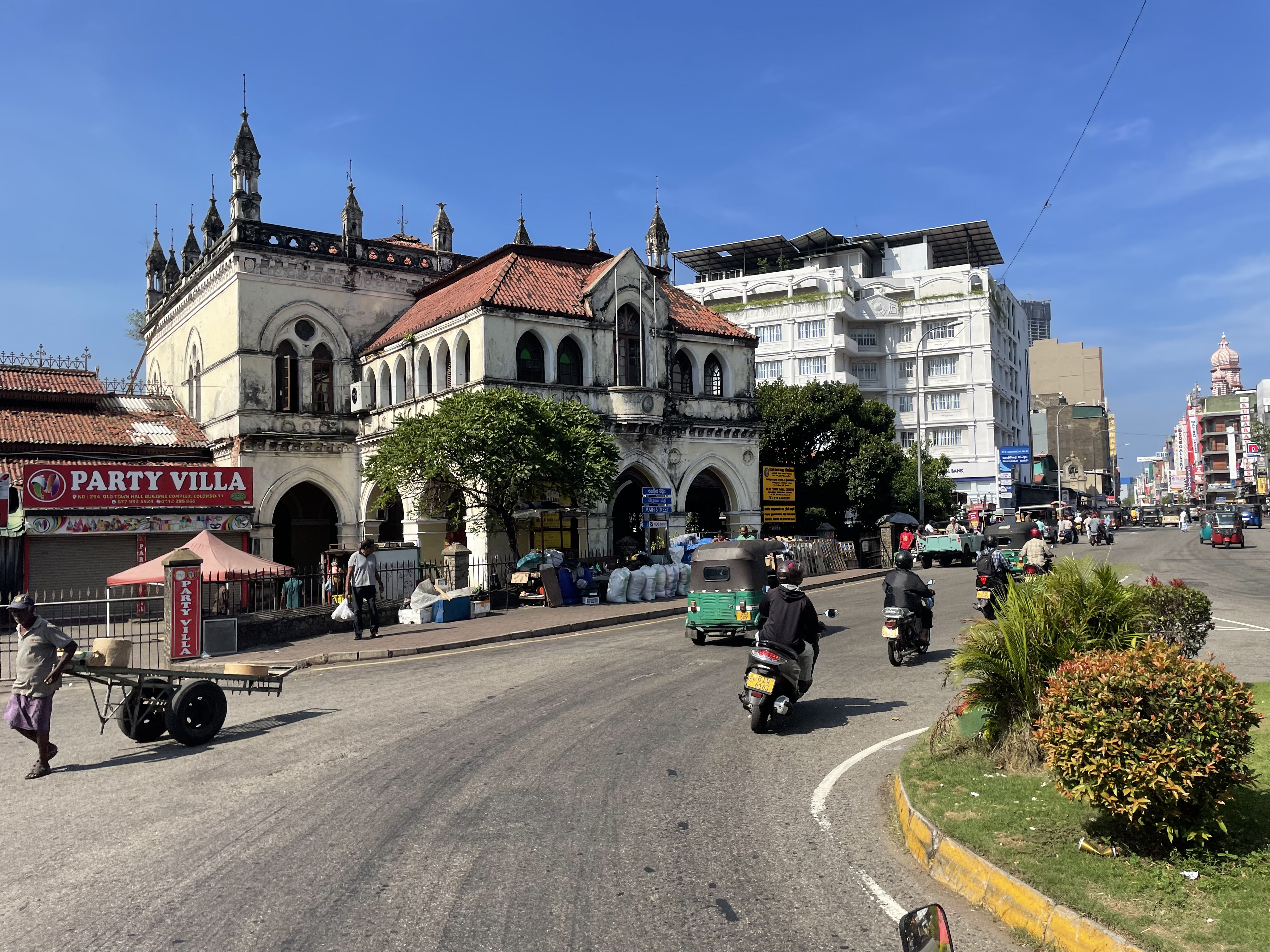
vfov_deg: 53.1
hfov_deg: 67.3
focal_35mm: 26
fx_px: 954
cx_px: 635
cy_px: 476
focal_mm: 4.2
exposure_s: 1/3300
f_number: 1.6
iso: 32
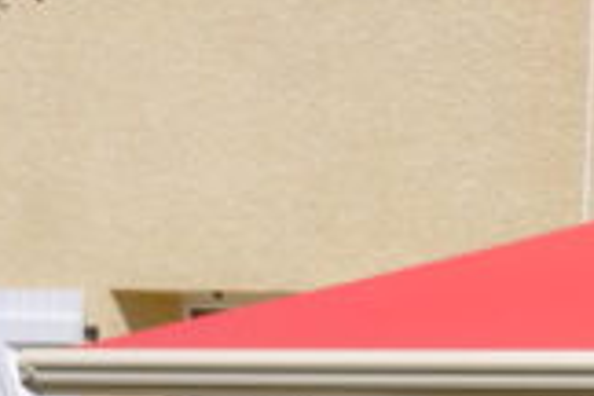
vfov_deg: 6.0
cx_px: 1606
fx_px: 3745
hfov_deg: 8.1
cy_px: 616
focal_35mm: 227
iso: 200
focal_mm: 24
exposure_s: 1/250
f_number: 16
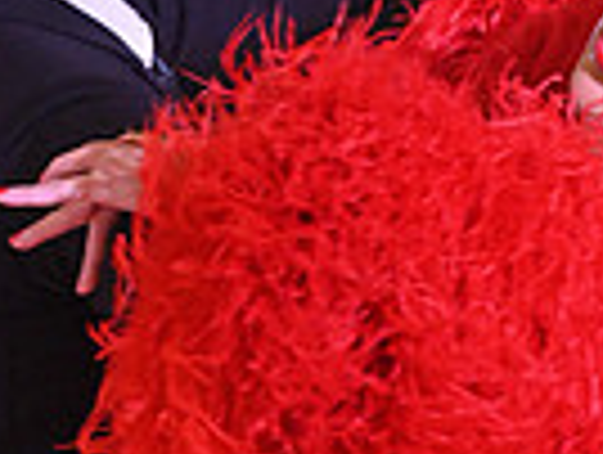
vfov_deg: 2.2
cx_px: 340
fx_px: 11622
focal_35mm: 666
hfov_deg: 3.0
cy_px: 706
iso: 3200
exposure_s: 1/320
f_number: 5
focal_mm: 160
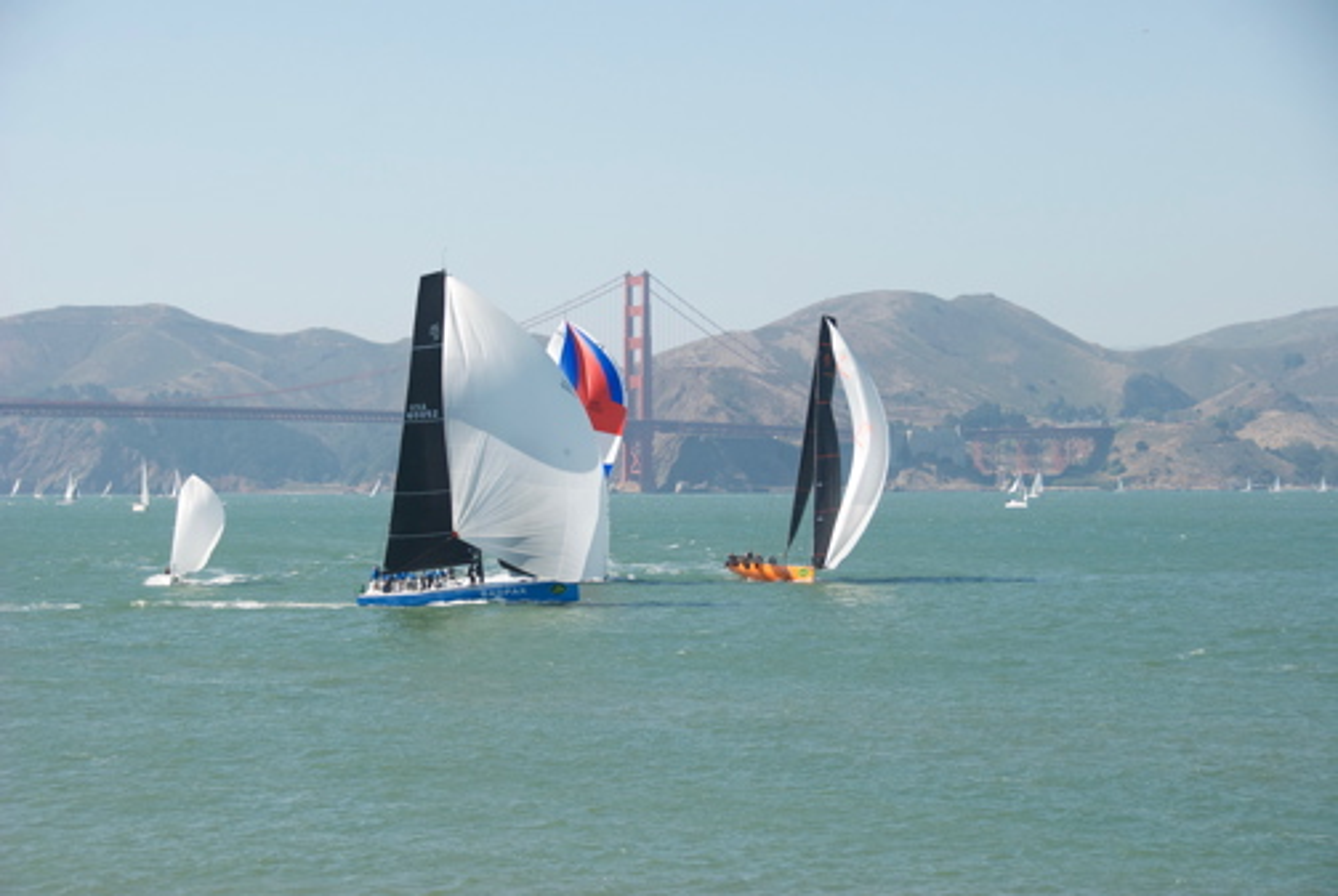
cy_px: 448
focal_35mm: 90
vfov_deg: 15.2
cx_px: 669
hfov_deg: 22.6
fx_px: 3350
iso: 320
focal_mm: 60
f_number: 7.1
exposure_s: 1/800
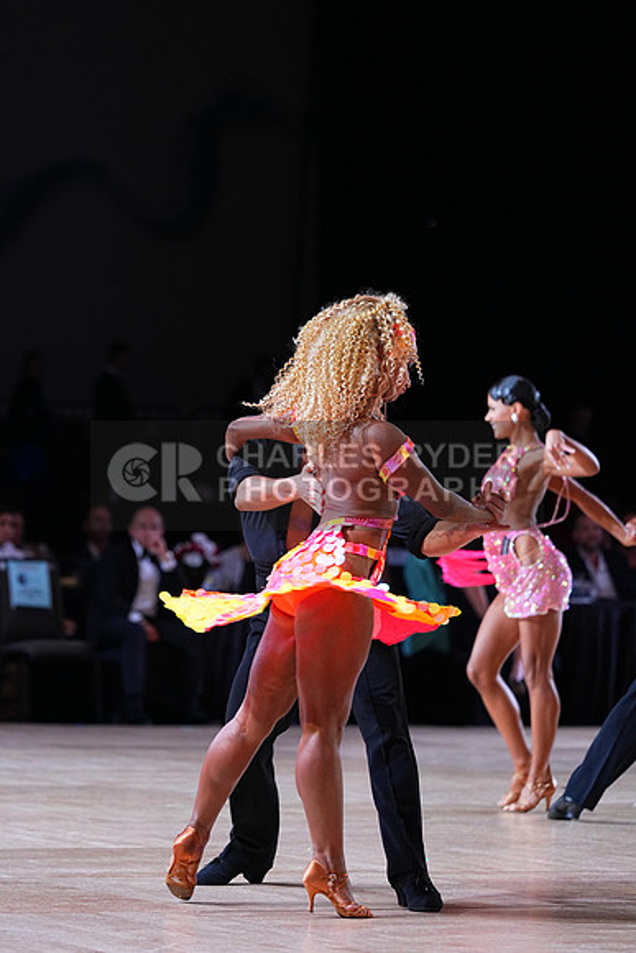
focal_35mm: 171
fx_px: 4528
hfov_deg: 8.0
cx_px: 318
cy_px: 476
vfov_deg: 12.0
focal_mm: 171
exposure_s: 1/500
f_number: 4
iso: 2000
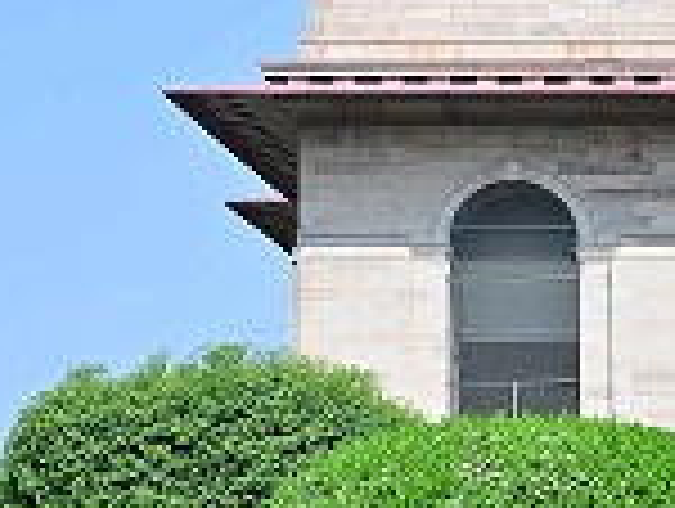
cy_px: 589
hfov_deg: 15.8
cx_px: 846
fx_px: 2324
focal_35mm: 119
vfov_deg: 12.2
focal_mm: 36
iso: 500
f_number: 18
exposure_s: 1/200
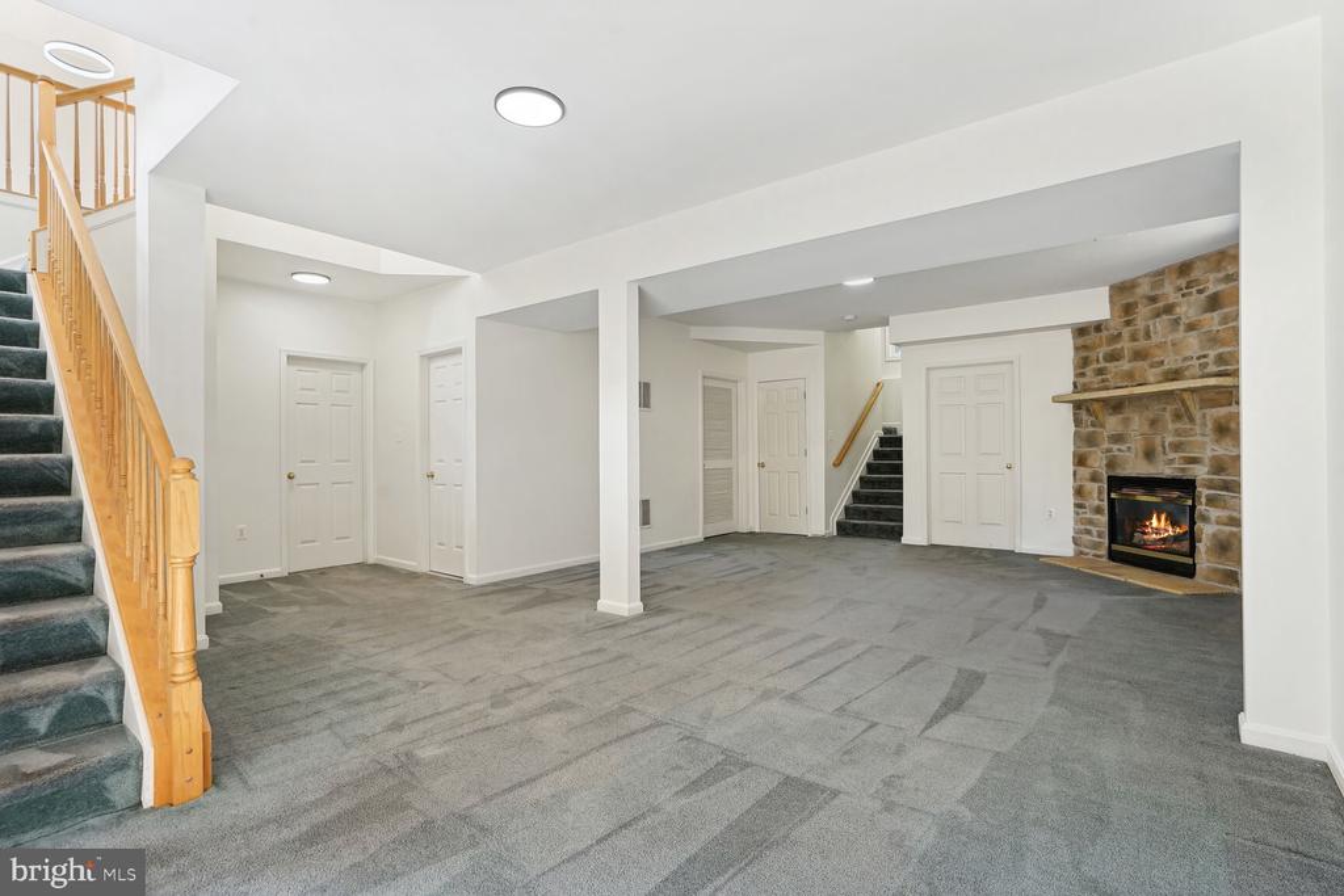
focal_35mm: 16
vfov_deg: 73.8
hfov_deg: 96.7
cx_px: 672
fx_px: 597
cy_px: 448
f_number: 8
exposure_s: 1/80
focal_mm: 16
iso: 800
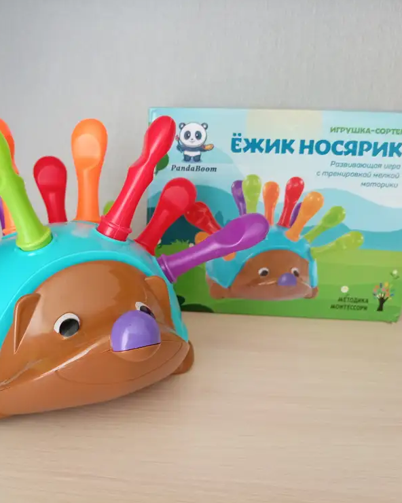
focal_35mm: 33
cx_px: 149
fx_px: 491
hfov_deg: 44.2
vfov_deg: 54.2
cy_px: 252
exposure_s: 1/25
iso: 436
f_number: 1.8
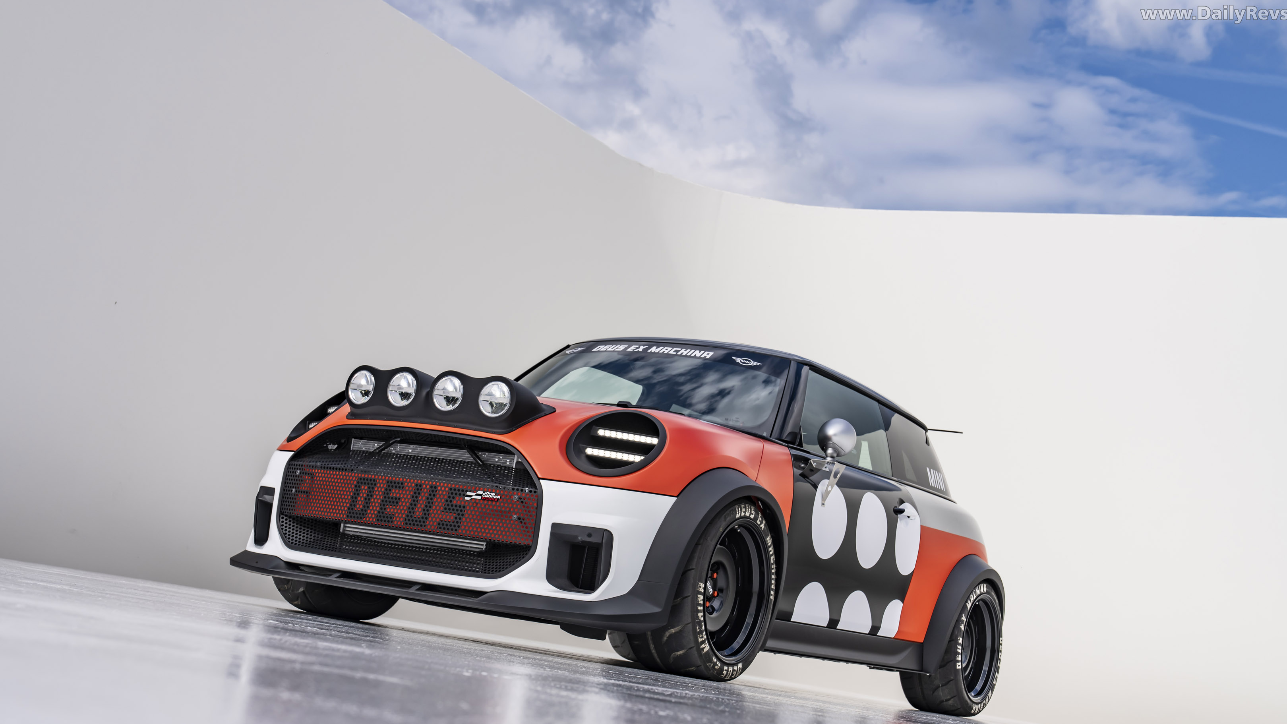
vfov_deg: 23.4
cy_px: 453
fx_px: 1740
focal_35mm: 51
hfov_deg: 40.6
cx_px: 652
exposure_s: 1/250
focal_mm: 45
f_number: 5.6
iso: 100
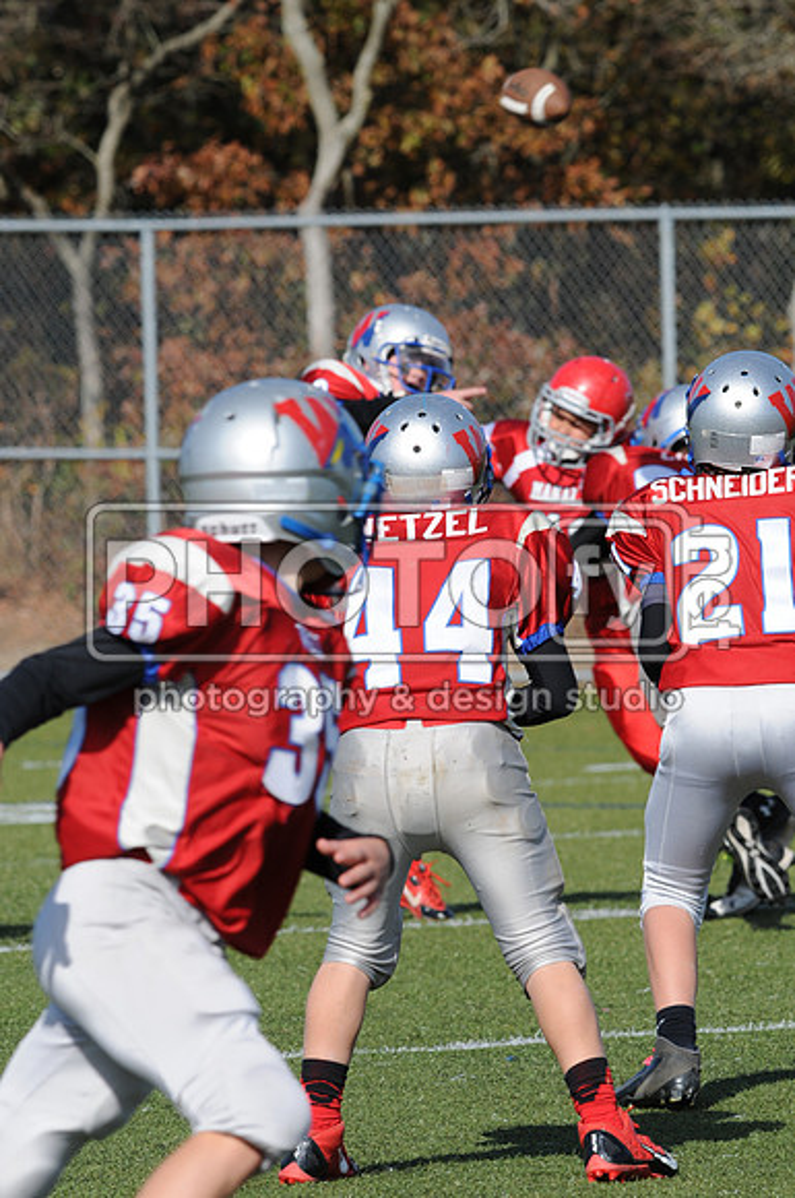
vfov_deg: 4.6
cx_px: 398
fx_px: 14950
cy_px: 599
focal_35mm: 450
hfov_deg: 3.0
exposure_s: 1/500
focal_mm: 300
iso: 200
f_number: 10
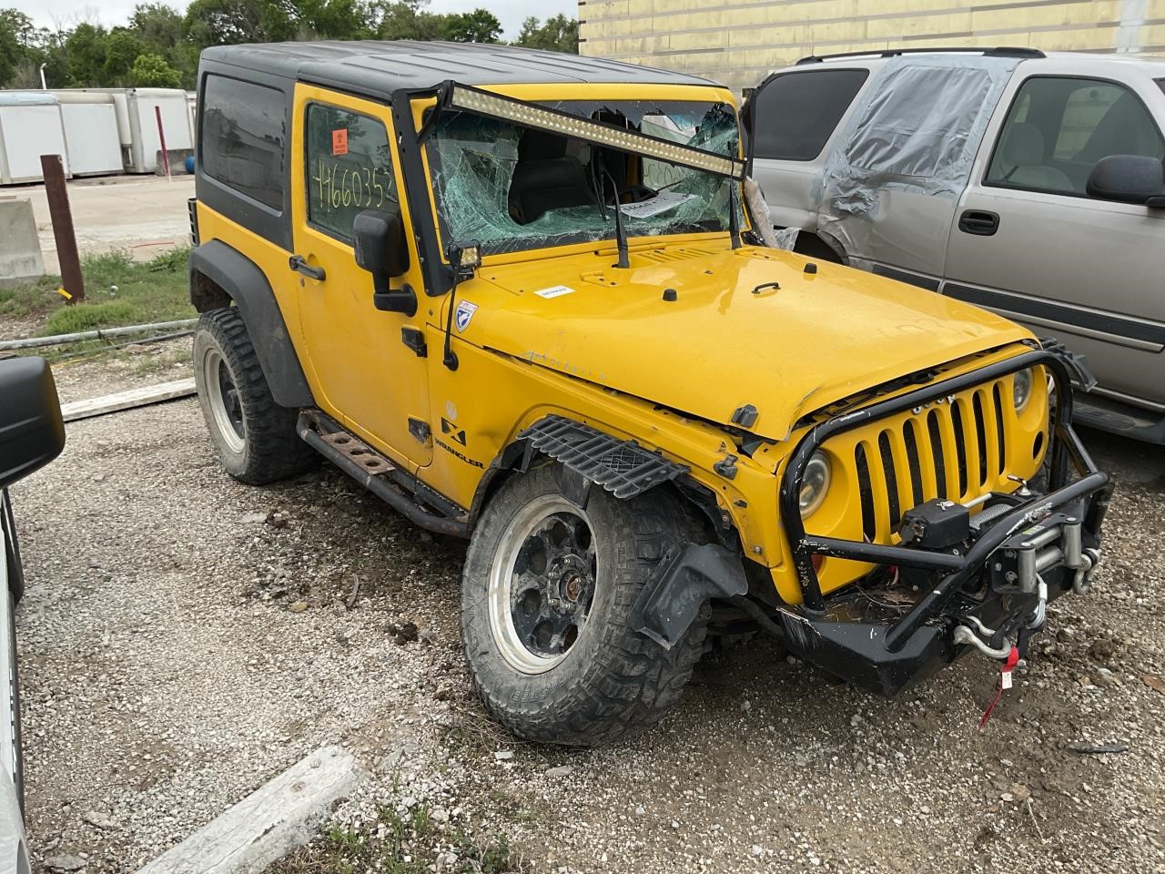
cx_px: 582
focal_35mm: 29
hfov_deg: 61.7
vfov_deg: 48.2
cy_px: 437
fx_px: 976
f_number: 1.8
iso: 16
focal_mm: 3
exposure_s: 1/540
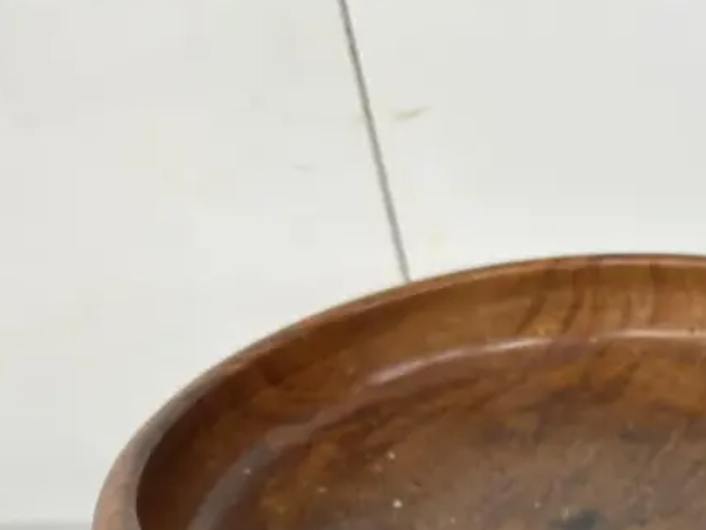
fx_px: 1183
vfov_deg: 24.2
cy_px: 515
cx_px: 823
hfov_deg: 29.2
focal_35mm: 58
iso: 125
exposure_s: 1/50
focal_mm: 6.86
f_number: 1.78
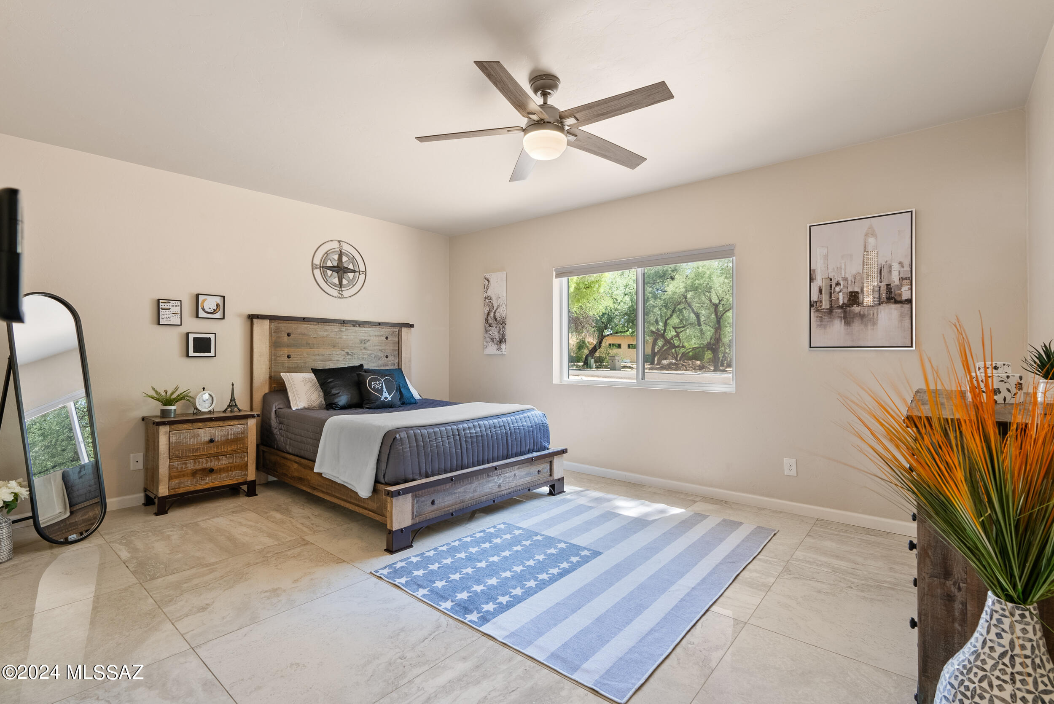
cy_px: 352
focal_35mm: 16
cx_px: 527
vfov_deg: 73.8
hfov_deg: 96.7
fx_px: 469
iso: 200
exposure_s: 2.5
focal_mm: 16
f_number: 8
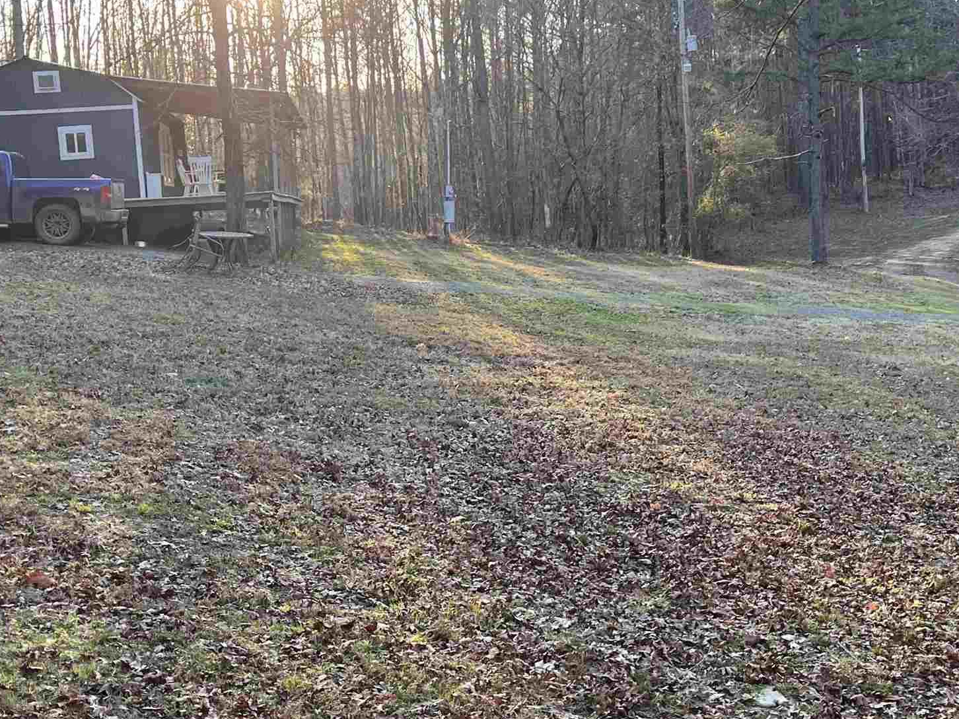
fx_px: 1524
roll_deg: +5.0
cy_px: 345
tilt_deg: -3.6
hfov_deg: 34.9
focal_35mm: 55
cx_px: 502
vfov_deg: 26.6
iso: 40
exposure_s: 1/222
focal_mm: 5.7
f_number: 1.5
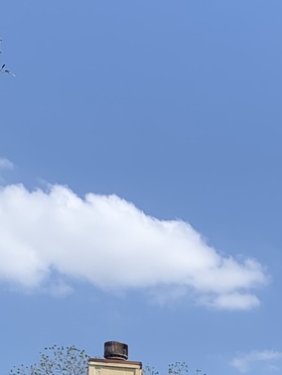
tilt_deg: +3.0
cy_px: 602
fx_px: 1074
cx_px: 401
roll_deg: -1.7
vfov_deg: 17.3
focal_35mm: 99
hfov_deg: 14.1
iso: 25
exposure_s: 1/2033
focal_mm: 4.25
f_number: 1.8
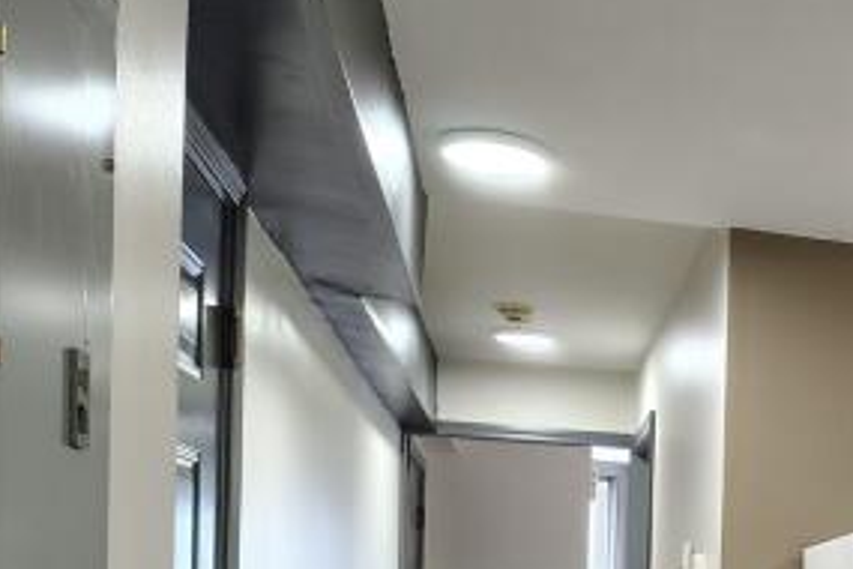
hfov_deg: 27.9
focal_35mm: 63
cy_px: 644
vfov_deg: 20.5
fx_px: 1493
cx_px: 1024
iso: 901
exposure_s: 1/120
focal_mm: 5.56
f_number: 1.8
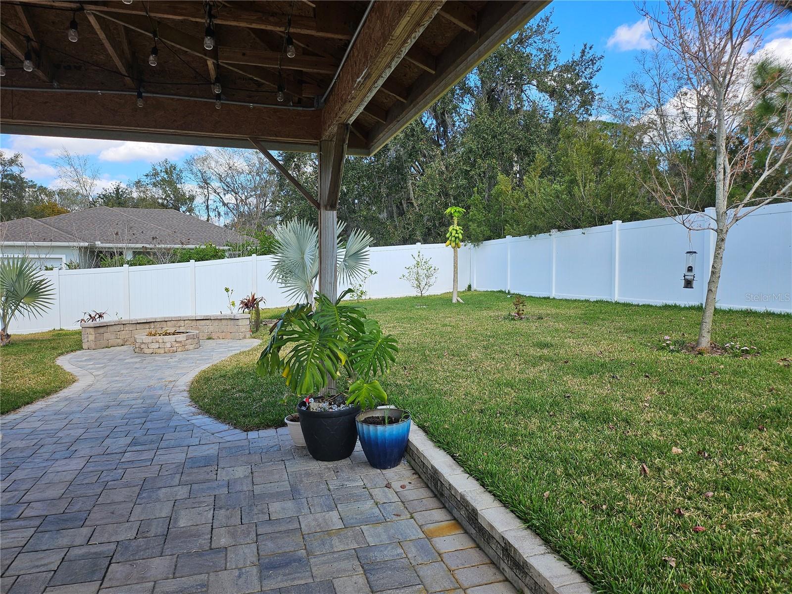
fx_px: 549
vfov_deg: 56.8
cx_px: 396
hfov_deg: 71.6
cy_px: 297
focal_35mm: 24
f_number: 1.8
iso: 50
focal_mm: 5
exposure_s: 1/1597
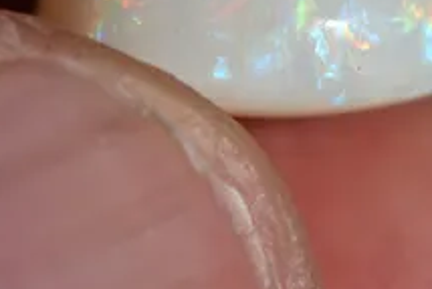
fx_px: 3529
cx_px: 369
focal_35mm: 294
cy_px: 60
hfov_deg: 7.0
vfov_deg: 4.7
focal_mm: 105
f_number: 11
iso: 200
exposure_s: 1/500
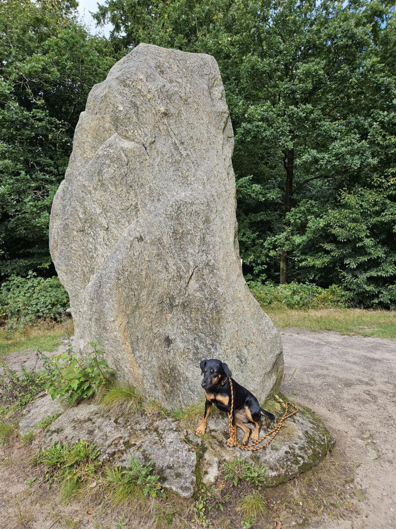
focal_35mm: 23
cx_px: 198
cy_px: 264
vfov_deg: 73.9
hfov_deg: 58.9
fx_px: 351
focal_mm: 5.4
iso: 50
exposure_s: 1/719
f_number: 1.8
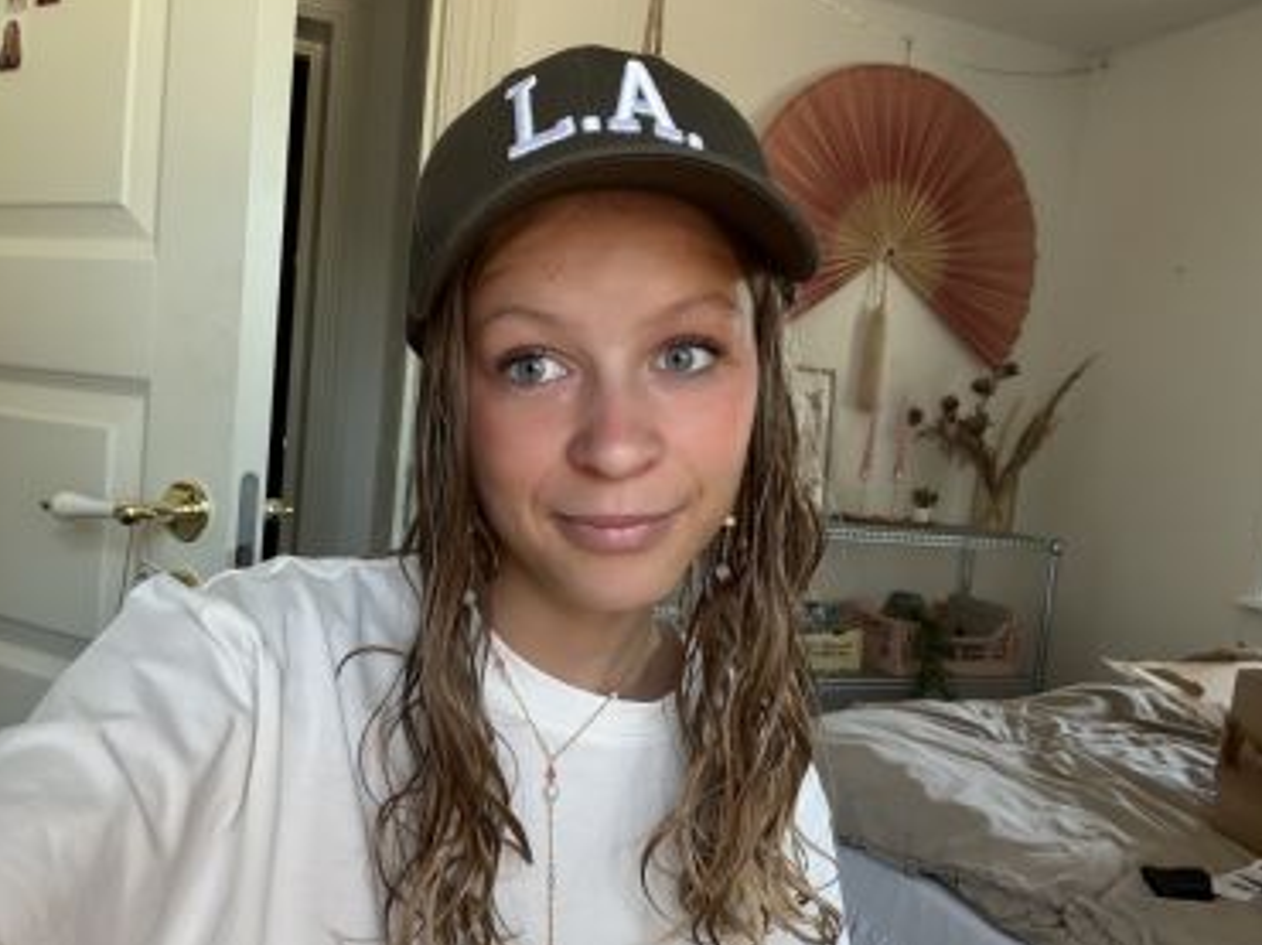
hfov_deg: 63.3
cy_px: 507
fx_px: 1020
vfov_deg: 49.7
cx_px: 570
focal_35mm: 28
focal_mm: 2.69
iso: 100
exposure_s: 1/60
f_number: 1.9
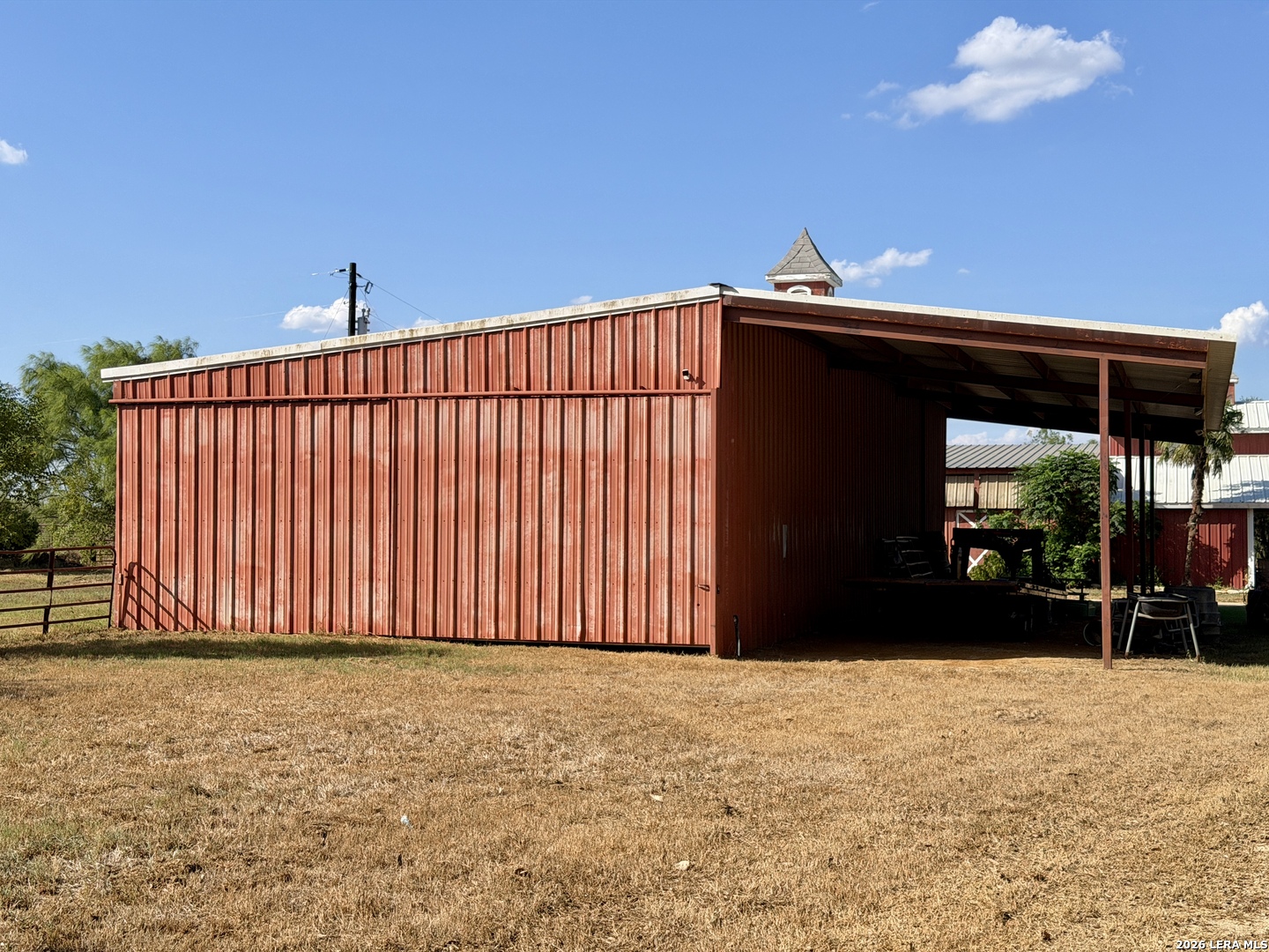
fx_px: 1760
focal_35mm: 48
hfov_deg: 39.7
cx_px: 634
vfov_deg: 30.3
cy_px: 476
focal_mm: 6.76
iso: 64
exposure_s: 1/4878
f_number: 1.78
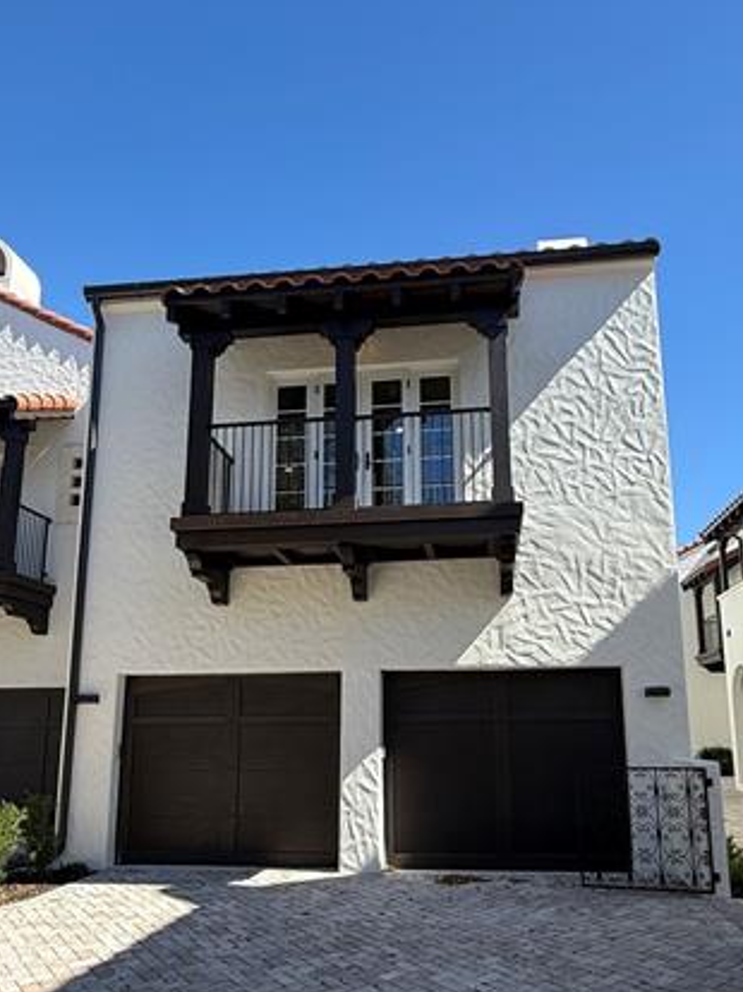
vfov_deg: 66.6
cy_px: 601
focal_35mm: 26
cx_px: 400
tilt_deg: +10.3
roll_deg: +0.4
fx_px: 745
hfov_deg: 53.0
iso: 50
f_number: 2.2
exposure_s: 1/853
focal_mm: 2.22
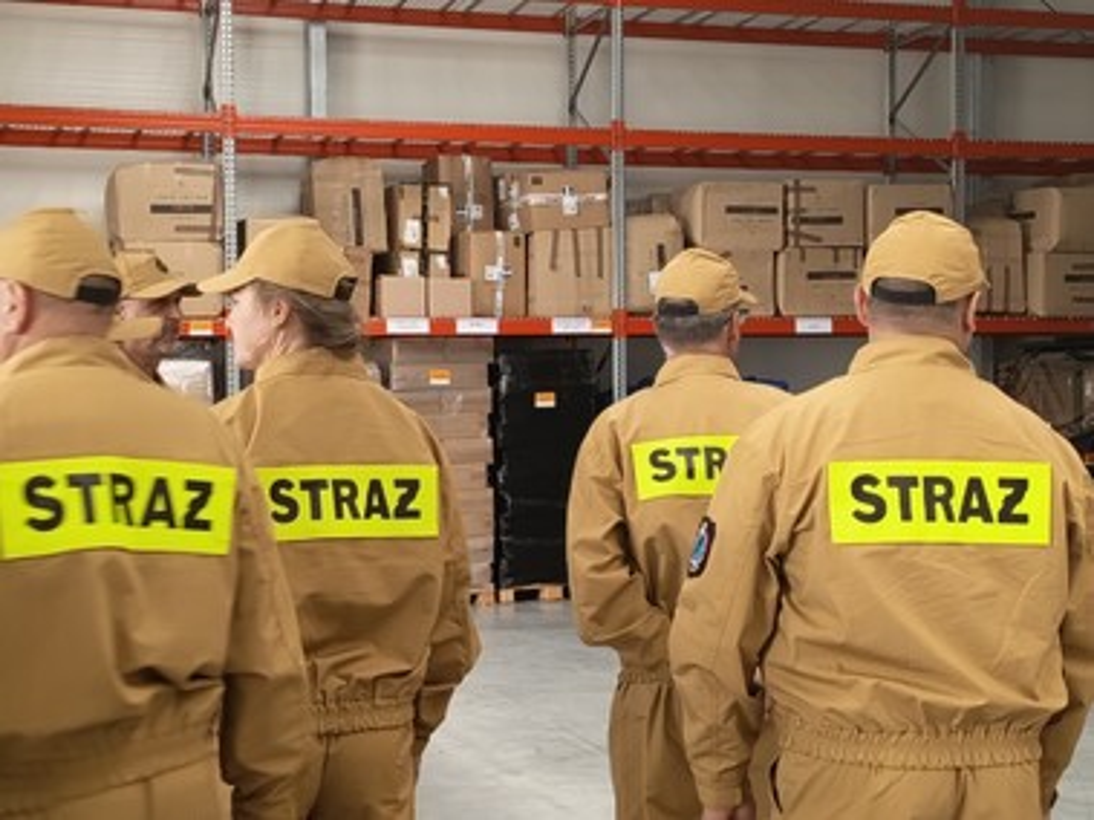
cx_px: 547
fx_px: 1769
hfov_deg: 34.4
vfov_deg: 26.1
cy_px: 410
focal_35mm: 56
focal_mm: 5.27
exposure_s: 1/50
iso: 171
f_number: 1.7
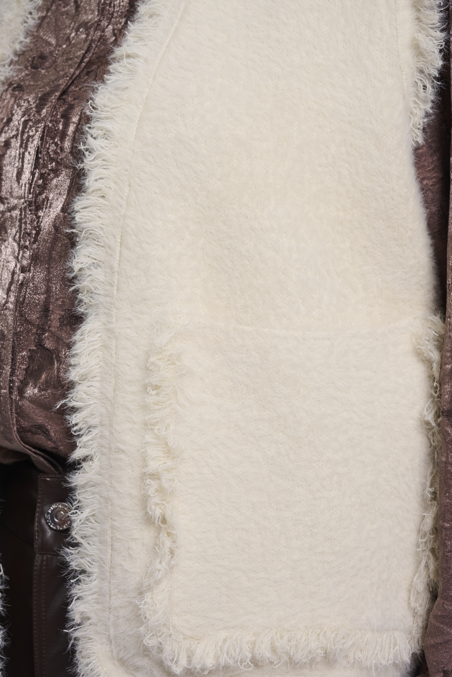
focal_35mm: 72
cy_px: 338
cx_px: 226
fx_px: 1356
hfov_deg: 18.9
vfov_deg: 28.1
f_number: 8
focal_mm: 72
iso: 125
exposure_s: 1/160
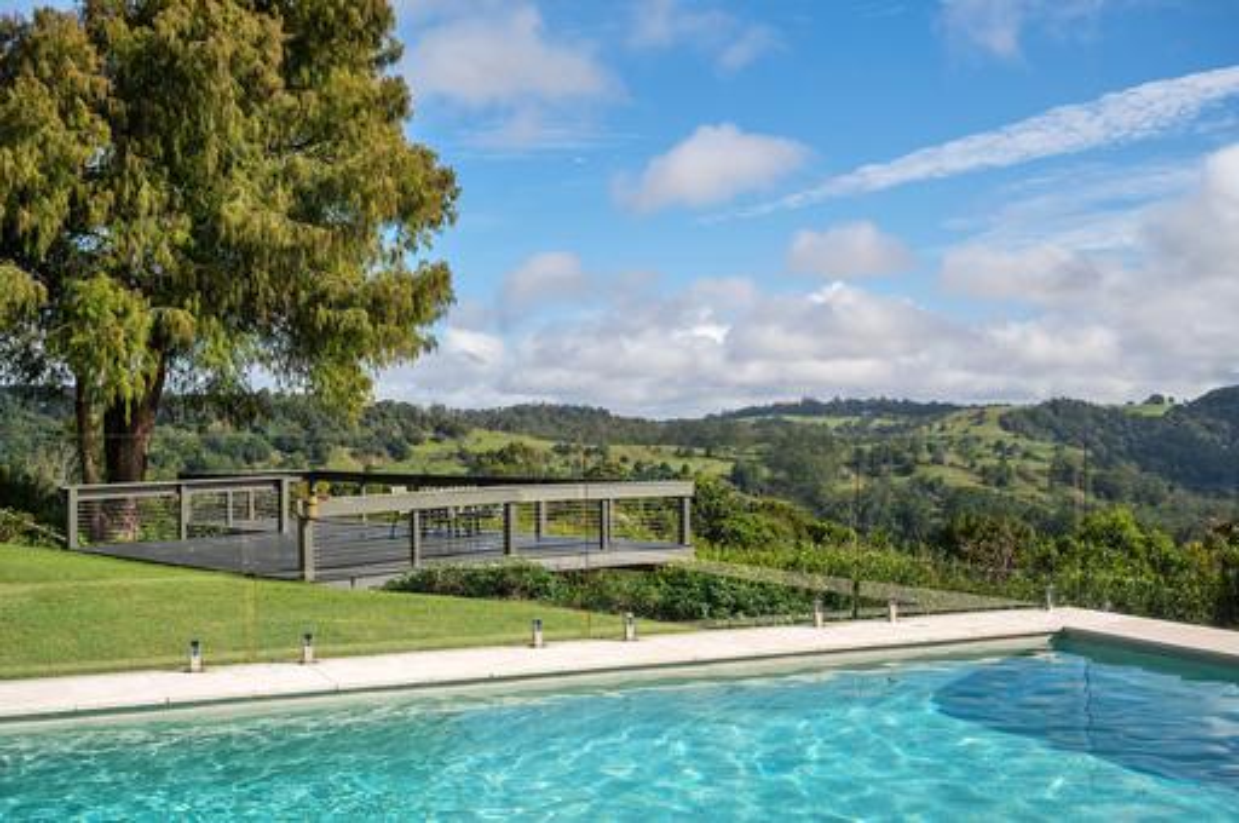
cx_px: 620
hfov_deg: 49.6
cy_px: 412
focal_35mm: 39
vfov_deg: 34.1
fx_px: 1341
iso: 100
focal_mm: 39
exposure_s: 1/400
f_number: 7.1
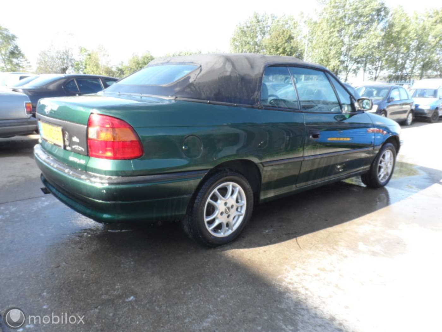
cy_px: 166
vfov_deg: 56.8
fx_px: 306
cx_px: 221
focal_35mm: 24
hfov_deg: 71.6
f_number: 3.2
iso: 80
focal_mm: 4
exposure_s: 1/125
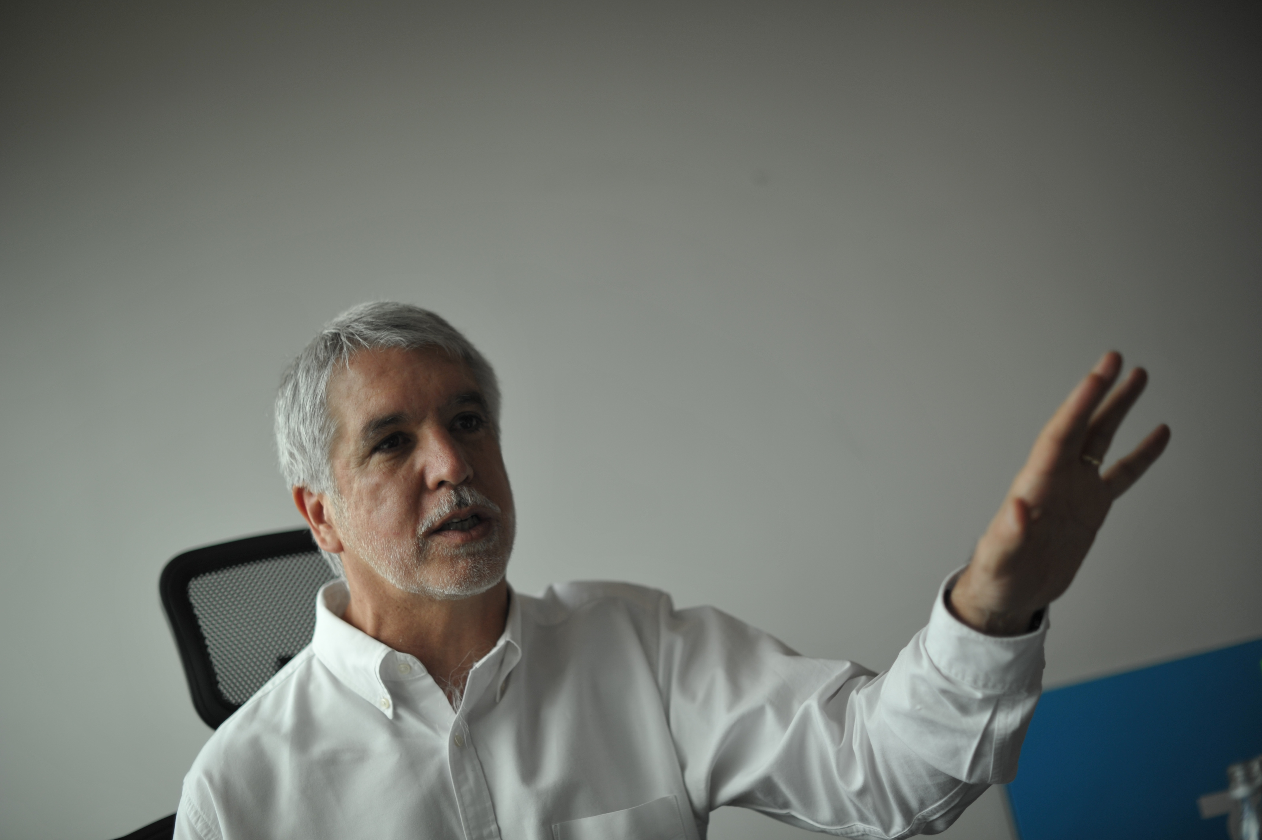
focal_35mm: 50
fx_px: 1752
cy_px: 420
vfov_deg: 27.0
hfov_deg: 39.6
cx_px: 631
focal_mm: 50
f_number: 1.6
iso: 400
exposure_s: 1/2000
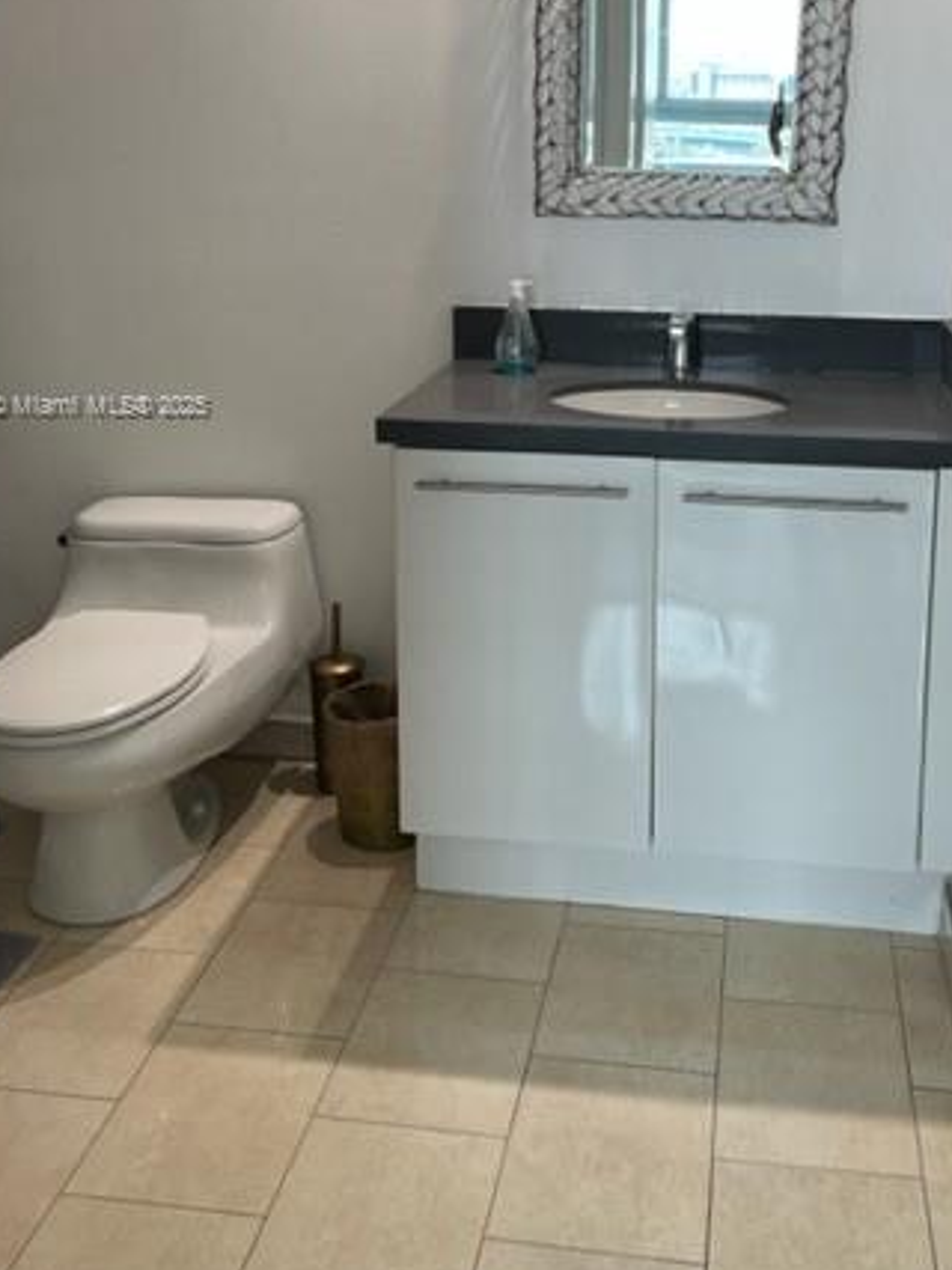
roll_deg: -0.8
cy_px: 407
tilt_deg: -12.3
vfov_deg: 47.0
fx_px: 1431
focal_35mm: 39
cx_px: 580
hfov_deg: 36.6
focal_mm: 5.7
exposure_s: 1/160
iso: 64
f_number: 1.5
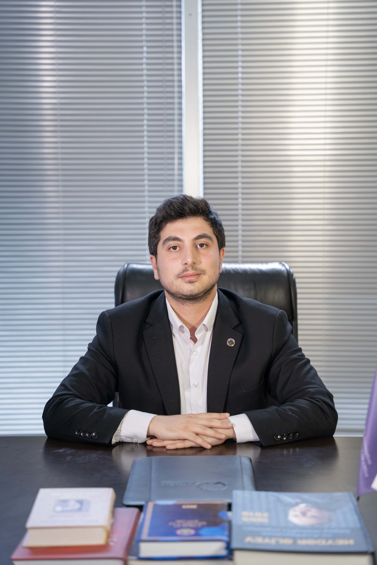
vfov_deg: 28.8
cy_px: 282
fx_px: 1099
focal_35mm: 70
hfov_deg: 19.5
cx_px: 188
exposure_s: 1/100
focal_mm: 70
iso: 160
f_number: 2.8
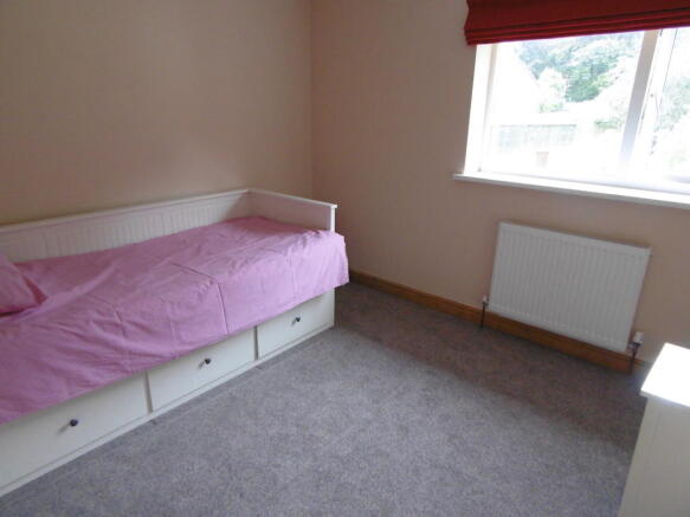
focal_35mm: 22
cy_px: 258
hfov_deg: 76.4
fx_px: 438
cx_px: 345
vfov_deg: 61.1
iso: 400
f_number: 3
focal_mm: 4
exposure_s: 1/50
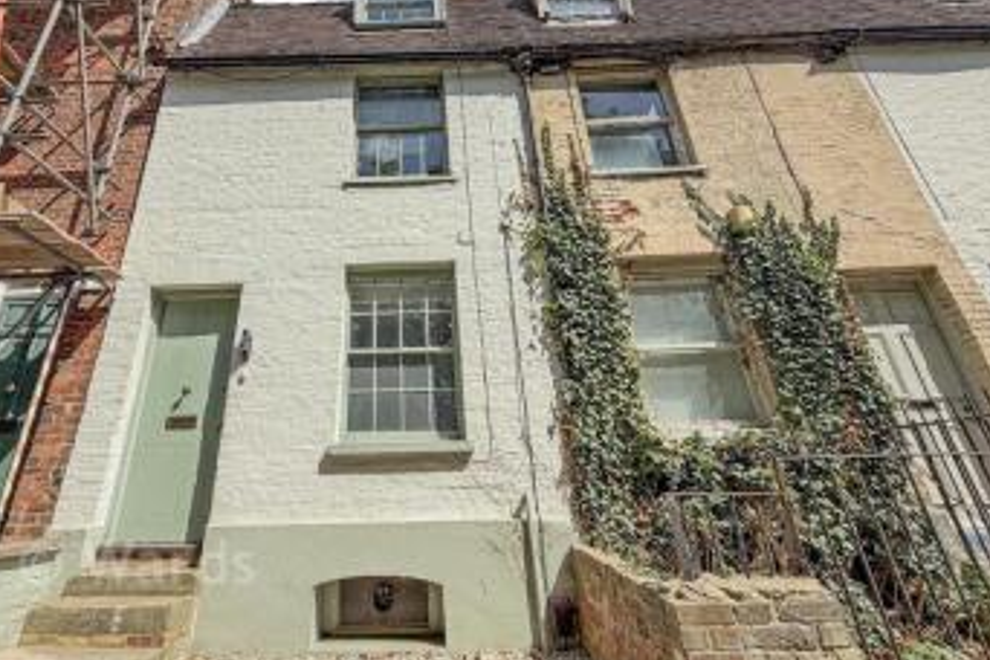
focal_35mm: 18
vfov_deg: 66.4
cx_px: 415
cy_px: 250
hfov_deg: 89.3
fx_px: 495
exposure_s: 1/1050
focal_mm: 2.22
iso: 20
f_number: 2.2
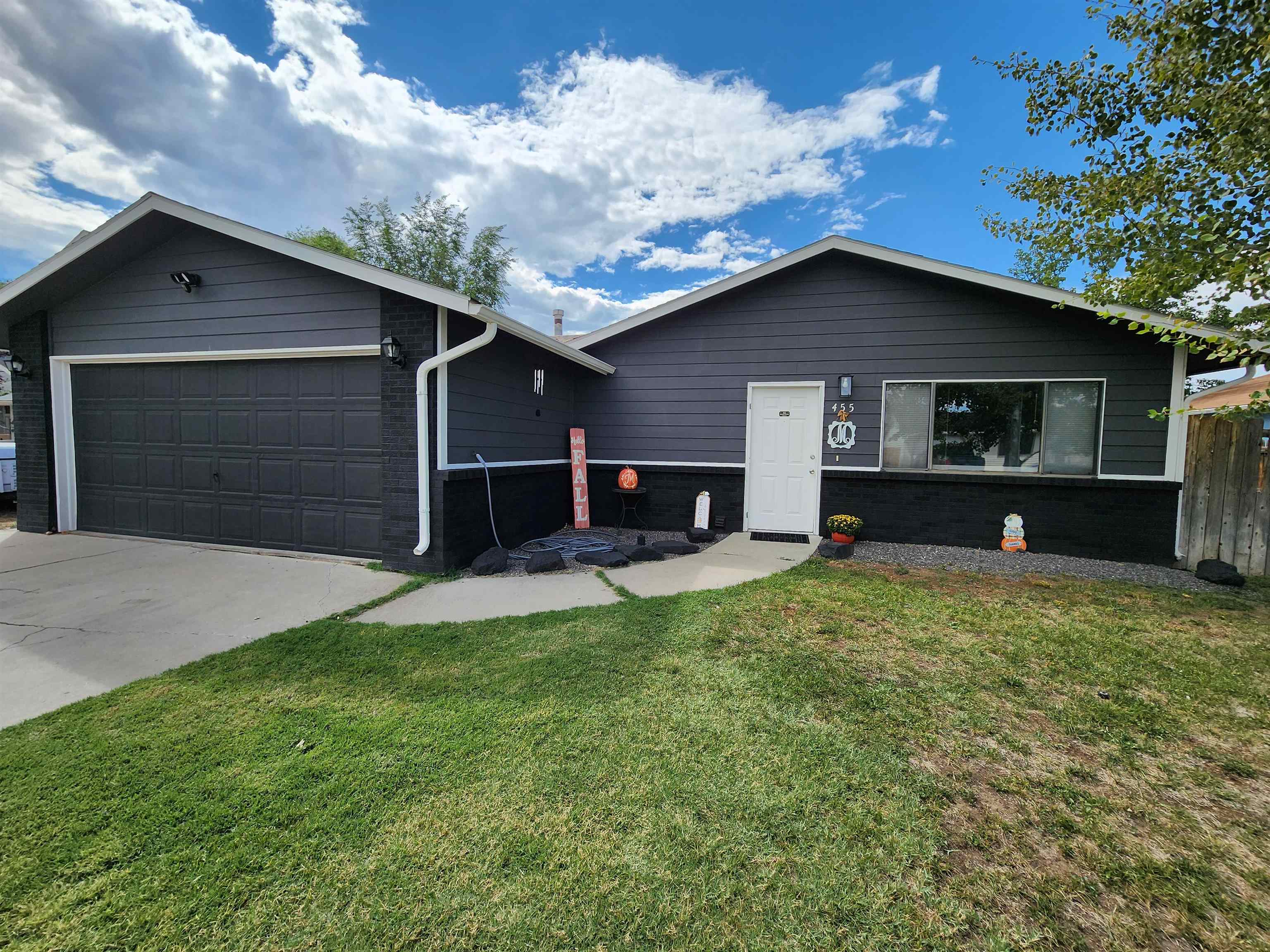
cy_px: 476
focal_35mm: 13
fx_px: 477
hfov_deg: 106.2
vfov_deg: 89.9
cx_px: 635
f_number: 2.2
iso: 50
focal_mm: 2.2
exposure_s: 1/2111
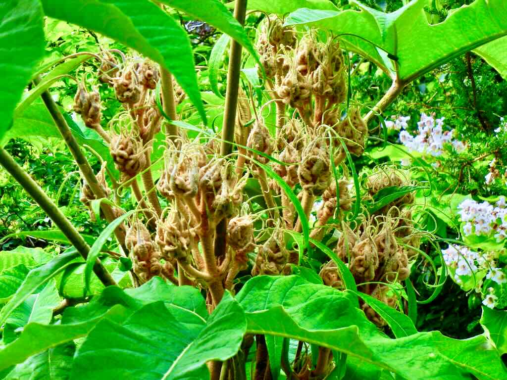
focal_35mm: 116
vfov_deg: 12.8
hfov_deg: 17.0
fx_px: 1699
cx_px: 254
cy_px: 190
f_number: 4.6
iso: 160
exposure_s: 1/232
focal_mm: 20.9
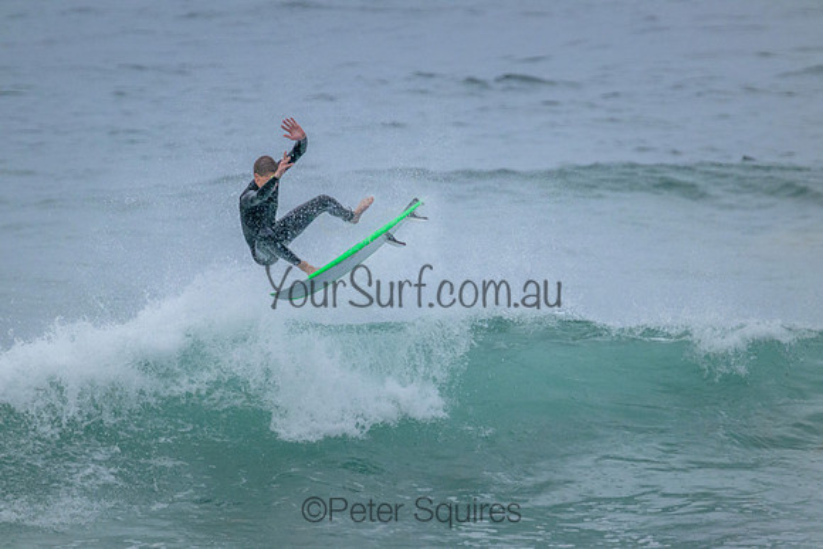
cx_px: 412
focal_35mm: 800
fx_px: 18292
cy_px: 274
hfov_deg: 2.6
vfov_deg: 1.7
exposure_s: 1/1600
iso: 4000
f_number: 11
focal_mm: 800
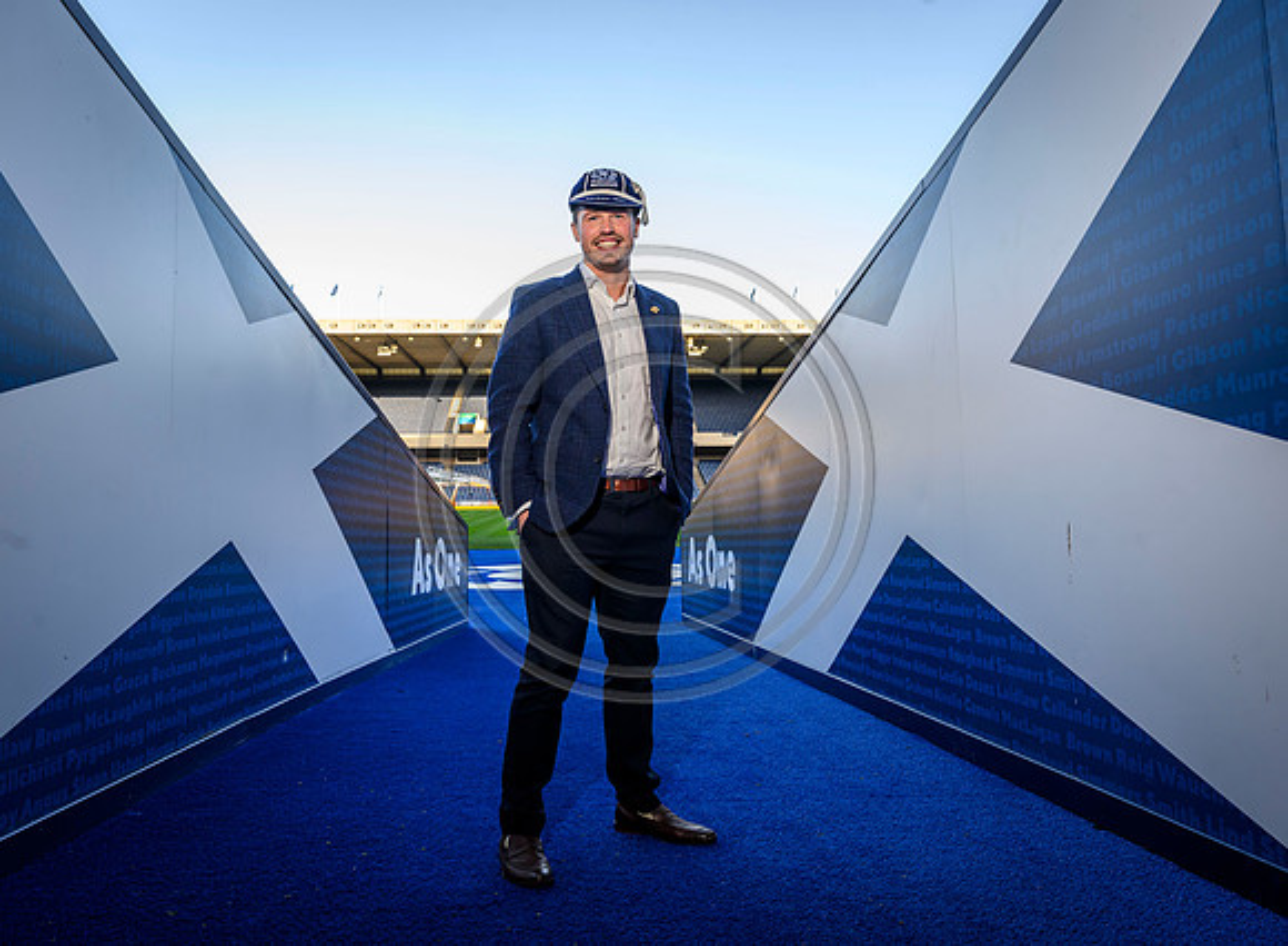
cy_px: 458
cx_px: 635
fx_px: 976
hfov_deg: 66.8
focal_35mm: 26
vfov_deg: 51.7
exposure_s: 1/160
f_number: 7.1
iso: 500
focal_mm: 24
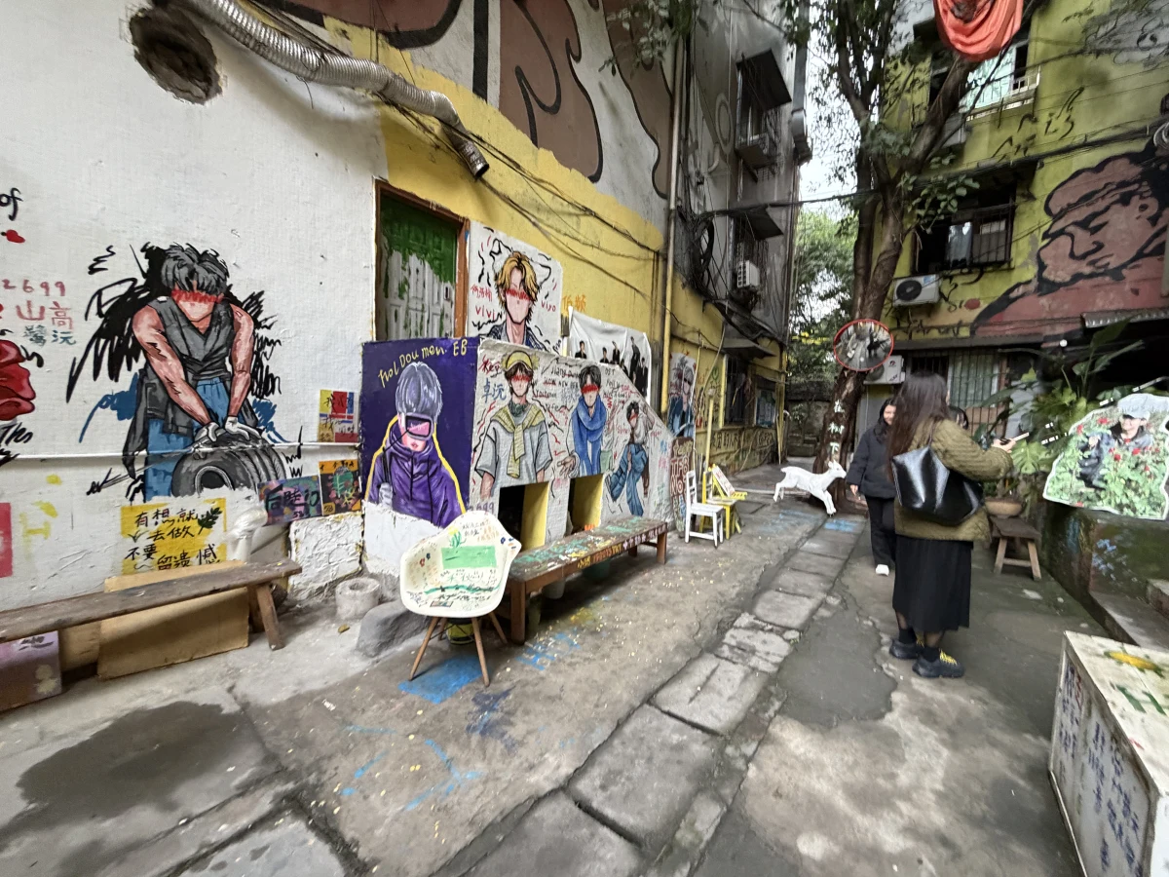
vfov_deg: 85.7
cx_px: 584
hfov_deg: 102.1
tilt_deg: -5.8
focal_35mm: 14
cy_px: 438
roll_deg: -1.9
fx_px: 473
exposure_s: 1/60
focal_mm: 2.22
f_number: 2.2
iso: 400
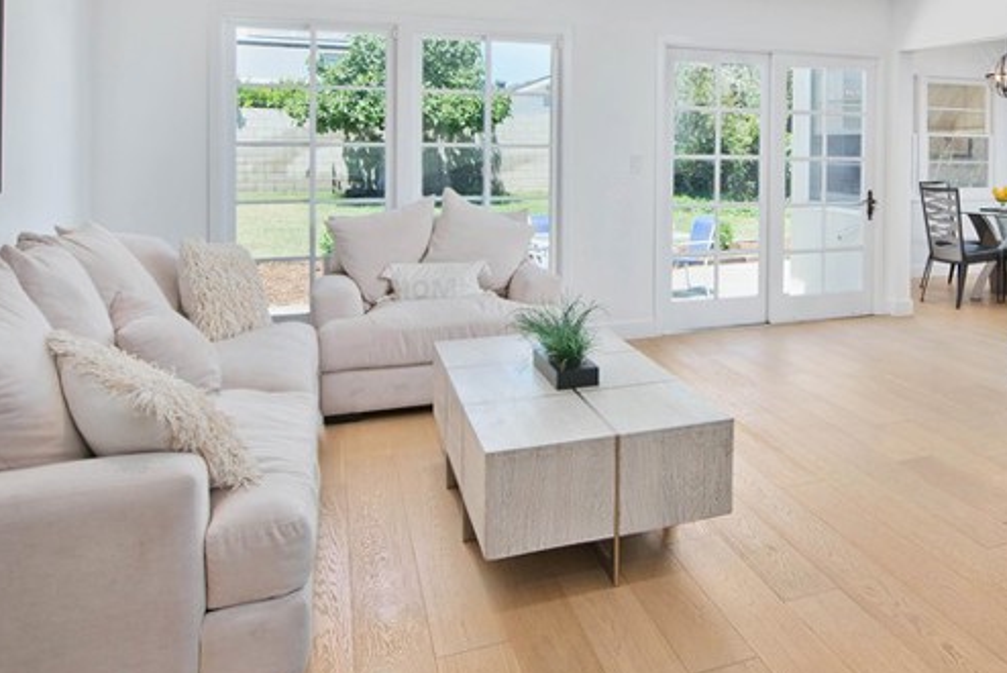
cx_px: 695
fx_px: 812
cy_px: 125
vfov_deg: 42.8
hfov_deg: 61.6
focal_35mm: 29
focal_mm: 14
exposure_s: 1/400
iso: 400
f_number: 5.6
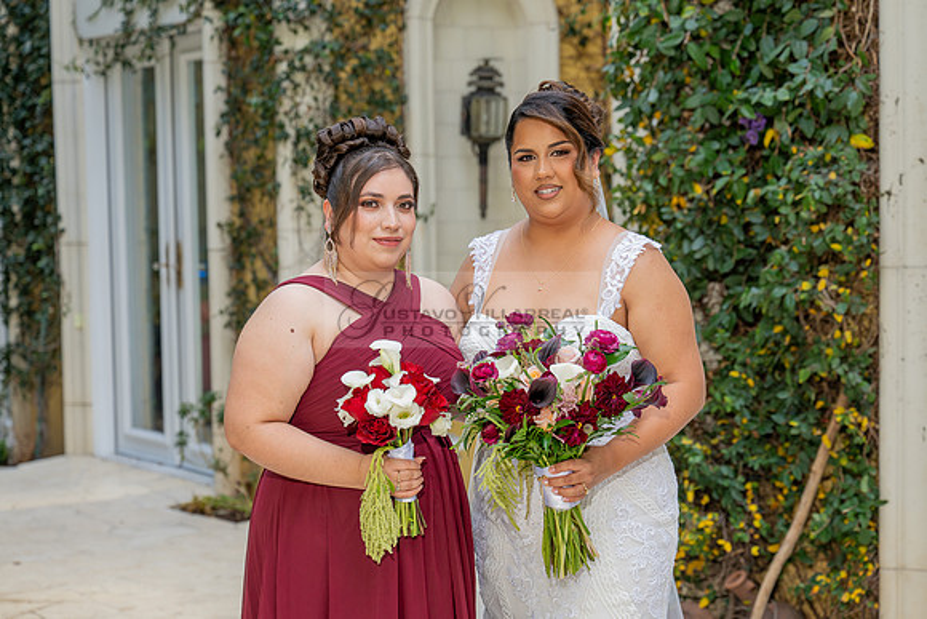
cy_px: 368
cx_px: 464
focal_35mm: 83
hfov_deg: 24.4
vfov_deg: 16.4
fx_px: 2145
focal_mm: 70
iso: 200
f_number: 4
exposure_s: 1/200
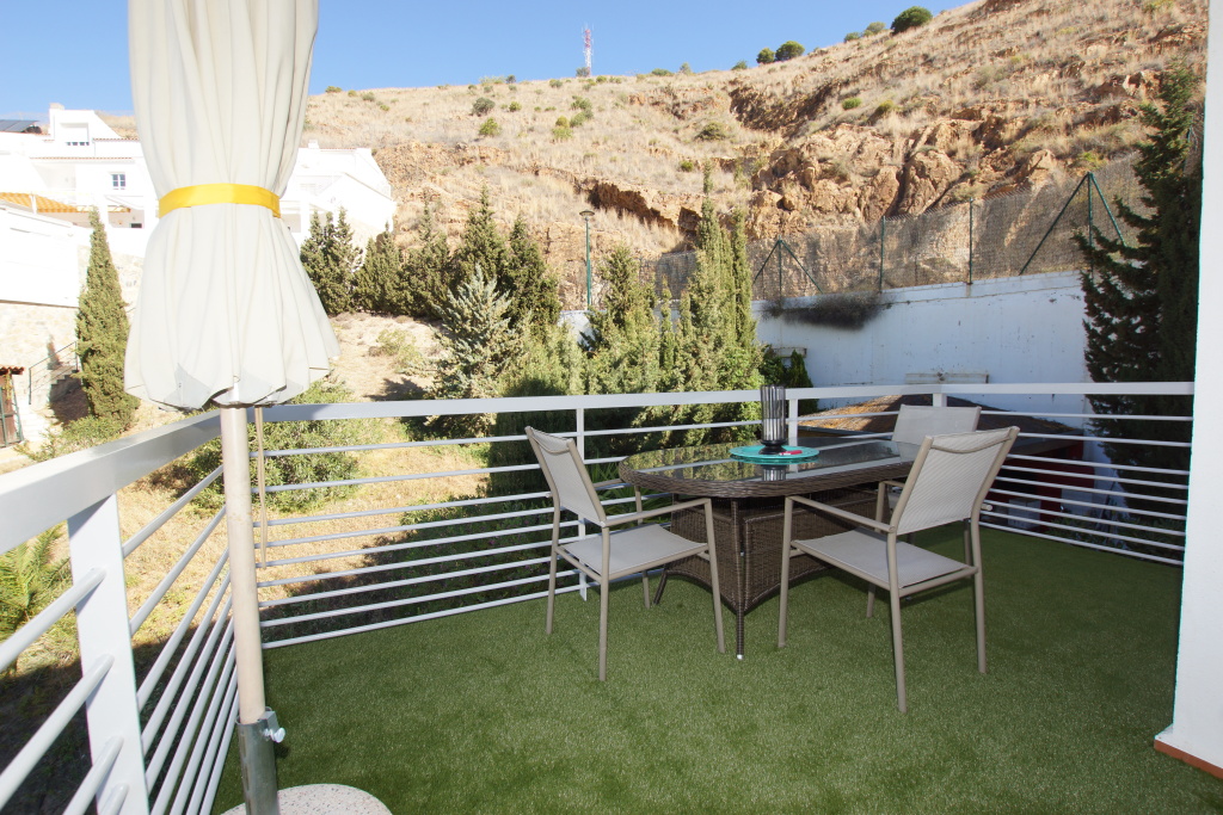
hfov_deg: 95.0
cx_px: 612
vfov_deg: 72.1
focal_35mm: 16
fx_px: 561
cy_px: 408
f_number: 8
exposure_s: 1/125
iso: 100
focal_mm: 11
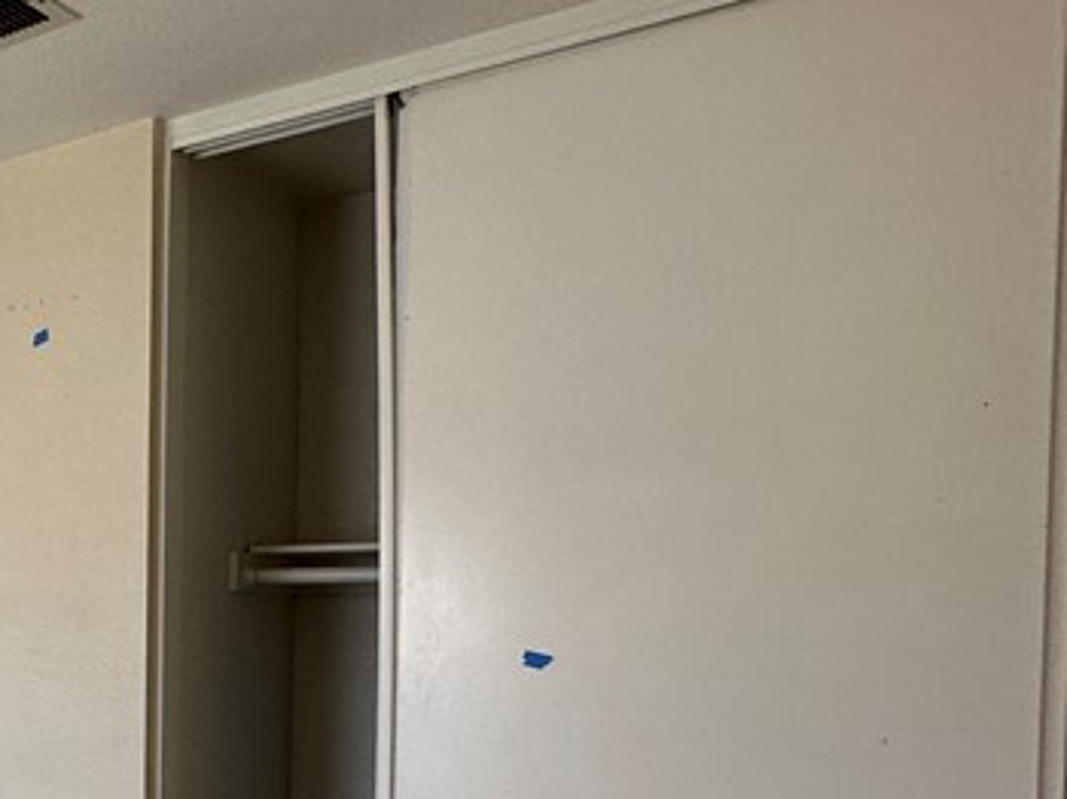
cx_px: -415
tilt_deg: +1.4
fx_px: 1263
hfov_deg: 31.4
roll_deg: -1.9
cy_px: 631
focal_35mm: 41
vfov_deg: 34.1
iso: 80
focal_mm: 2.22
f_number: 2.2
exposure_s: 1/99
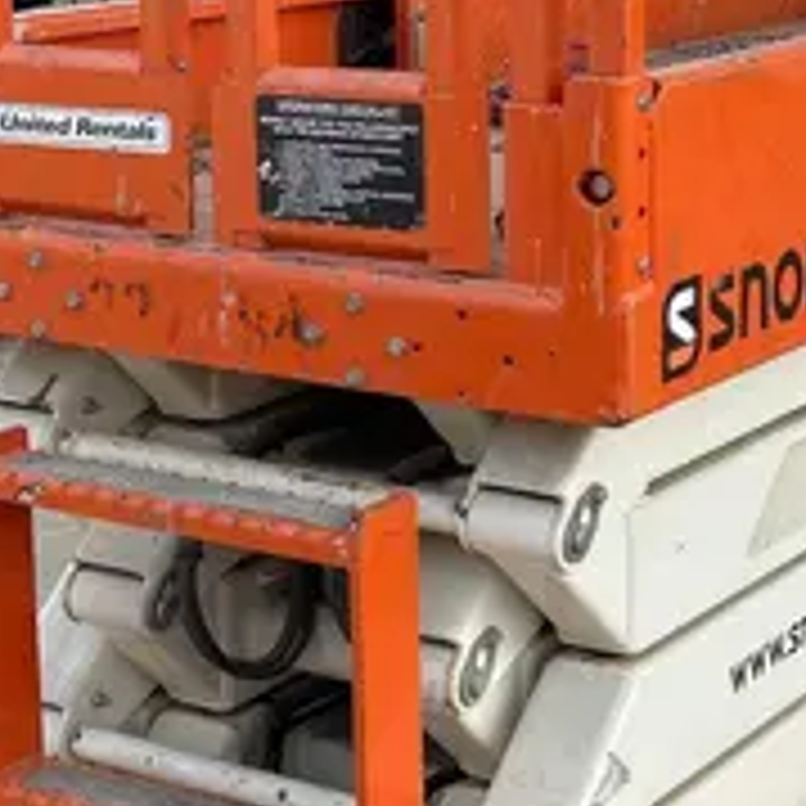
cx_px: 360
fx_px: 2476
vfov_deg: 18.4
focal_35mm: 94
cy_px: 259
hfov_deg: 18.5
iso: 50
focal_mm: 5.7
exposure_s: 1/1326
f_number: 1.5
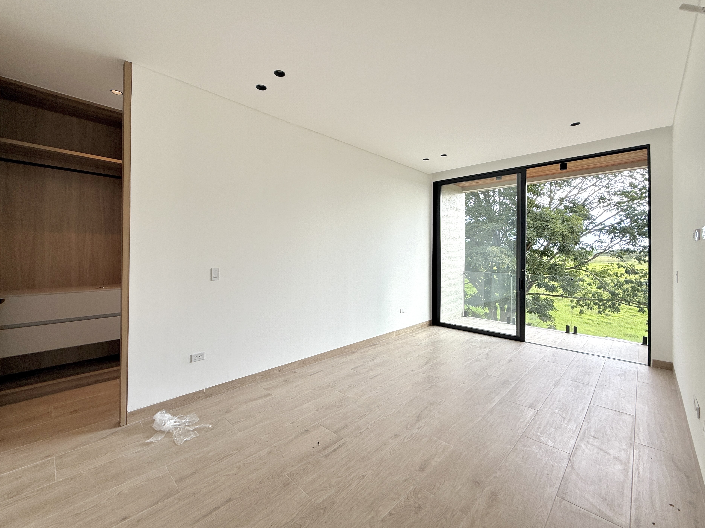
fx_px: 305
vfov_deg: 81.7
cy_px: 251
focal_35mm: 15
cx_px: 349
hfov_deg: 98.2
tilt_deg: +0.5
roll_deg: -0.5
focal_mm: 2.22
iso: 40
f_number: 2.2
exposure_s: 1/101
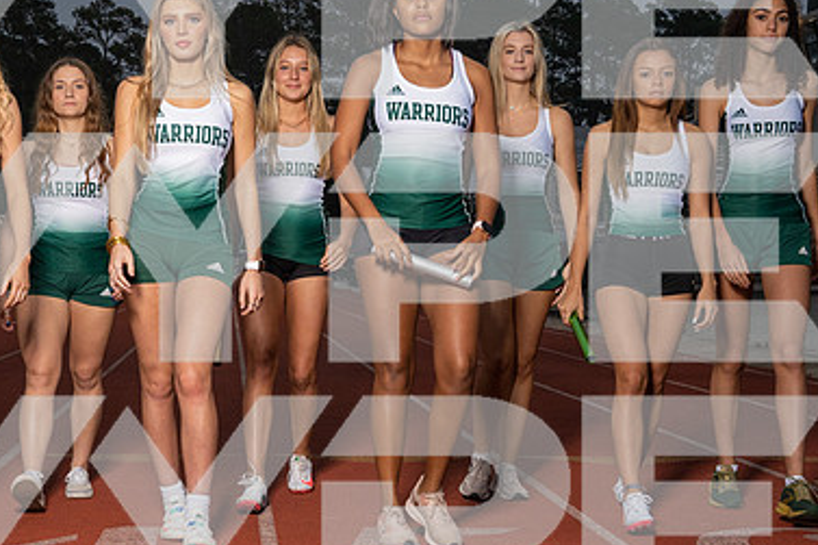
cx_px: 296
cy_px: 359
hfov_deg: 29.5
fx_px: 1544
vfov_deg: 19.9
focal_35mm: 68
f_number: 8
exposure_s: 1/250
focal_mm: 33
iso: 800
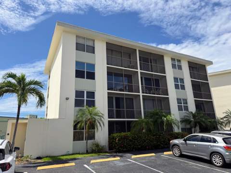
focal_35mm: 24
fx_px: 160
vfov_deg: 56.7
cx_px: 116
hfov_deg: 71.7
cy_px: 86
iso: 80
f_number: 1.78
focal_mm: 6.76
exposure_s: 1/5319
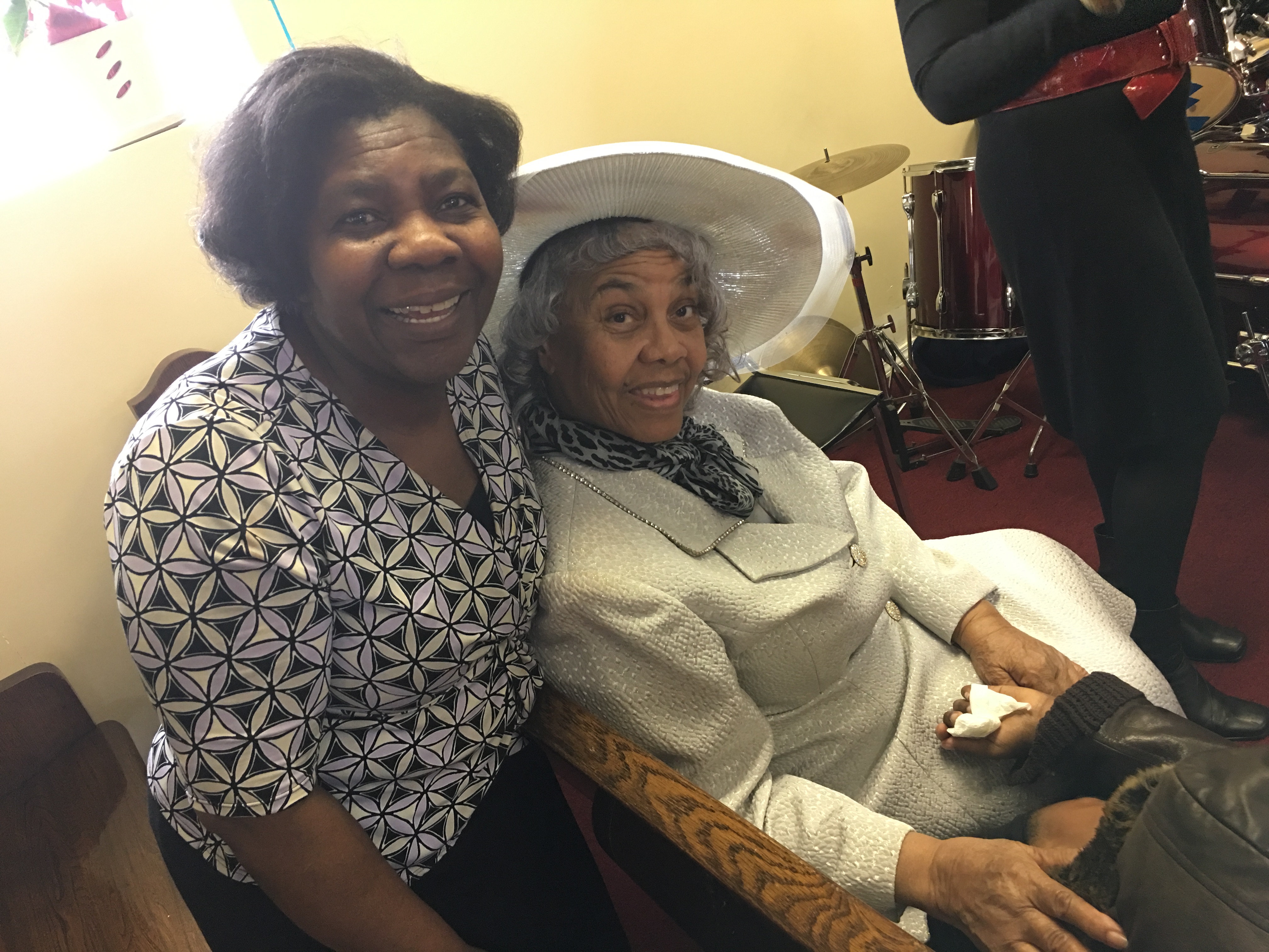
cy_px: 476
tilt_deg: -24.5
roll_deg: +19.0
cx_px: 634
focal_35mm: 29
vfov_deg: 48.2
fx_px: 1063
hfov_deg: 61.7
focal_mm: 4.15
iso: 80
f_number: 2.2
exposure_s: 1/15
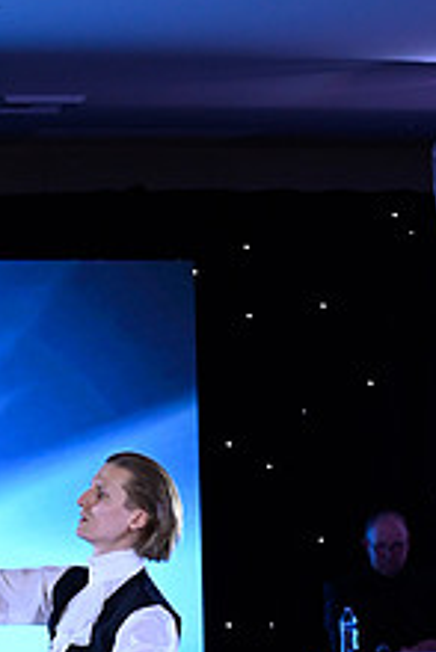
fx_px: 3918
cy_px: 842
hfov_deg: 6.3
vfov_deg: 9.4
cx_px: -99
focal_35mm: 216
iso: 2000
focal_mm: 82
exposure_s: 1/200
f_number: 5
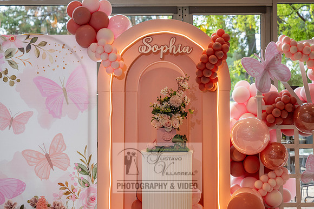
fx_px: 611
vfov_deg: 19.5
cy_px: 104
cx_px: 157
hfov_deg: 28.8
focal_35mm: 70
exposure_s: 1/200
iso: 640
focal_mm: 70
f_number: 5
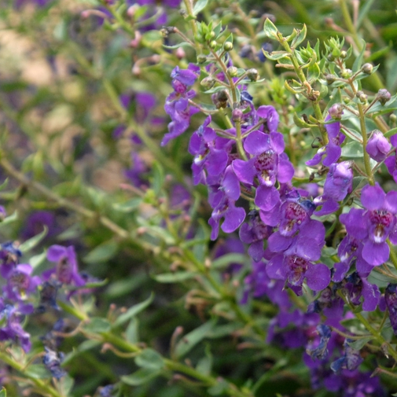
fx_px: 2621
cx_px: 322
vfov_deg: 8.7
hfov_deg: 8.6
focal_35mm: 202
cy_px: 189
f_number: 8
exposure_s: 1/250
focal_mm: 78
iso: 400
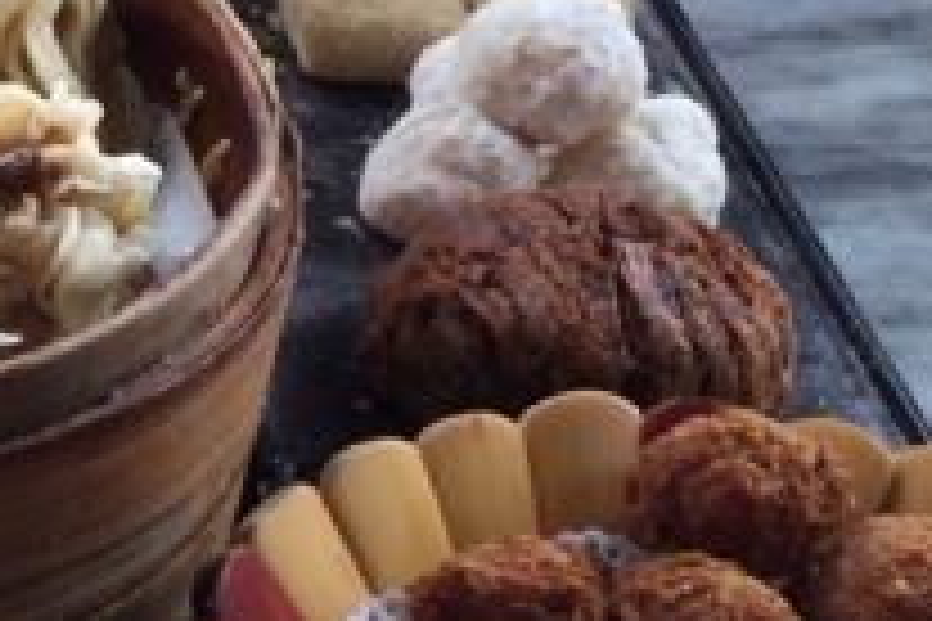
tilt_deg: -39.3
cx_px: -198
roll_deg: -6.2
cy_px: 565
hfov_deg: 18.9
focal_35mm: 102
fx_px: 2640
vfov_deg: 13.3
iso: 32
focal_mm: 4.15
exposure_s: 1/60
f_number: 2.2
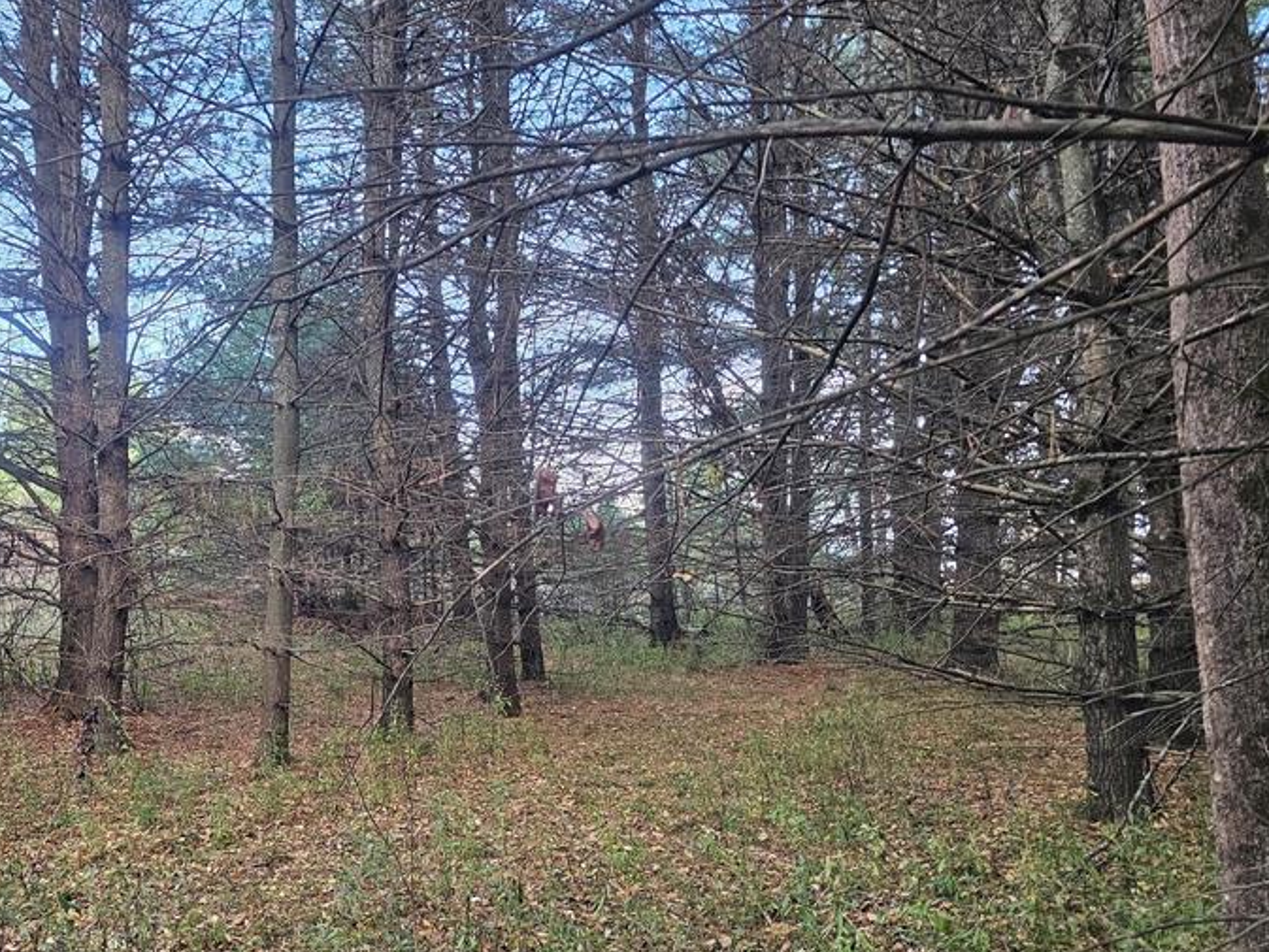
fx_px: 1283
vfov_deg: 40.2
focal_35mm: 35
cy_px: 630
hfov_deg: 51.5
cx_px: 413
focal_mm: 6.3
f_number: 1.7
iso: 100
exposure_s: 1/120
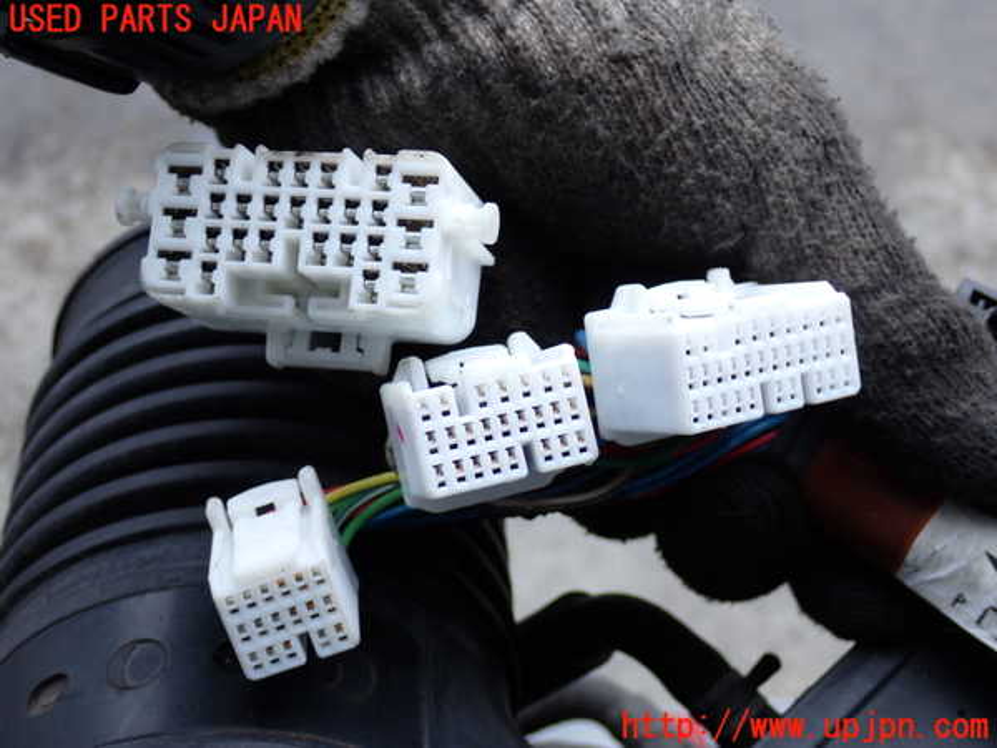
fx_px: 1786
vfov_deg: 23.7
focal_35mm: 62
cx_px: 498
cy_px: 374
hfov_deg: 31.2
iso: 125
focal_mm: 11.09
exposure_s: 1/125
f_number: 3.6
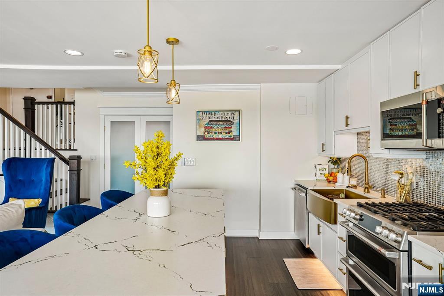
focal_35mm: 22
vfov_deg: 57.2
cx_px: 222
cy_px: 148
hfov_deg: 78.6
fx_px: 271
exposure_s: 1/60
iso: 320
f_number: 8
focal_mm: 22
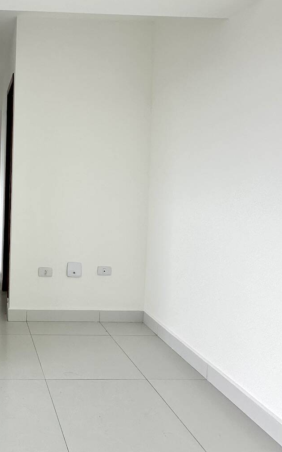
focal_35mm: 30
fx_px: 369
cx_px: -6
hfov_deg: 37.1
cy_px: 183
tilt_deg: +0.7
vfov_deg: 62.4
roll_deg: -2.5
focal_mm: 2.22
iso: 40
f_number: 2.2
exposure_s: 1/113
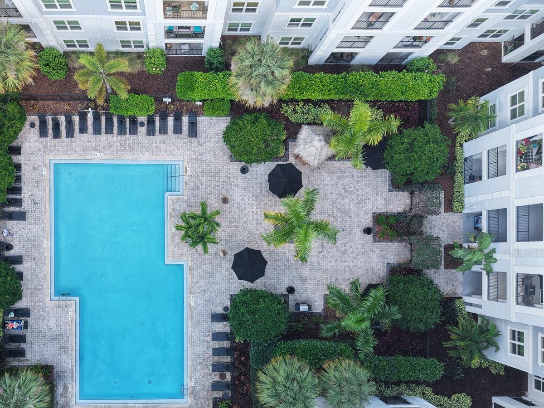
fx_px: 503
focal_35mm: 32
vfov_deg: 43.8
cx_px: 183
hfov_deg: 55.7
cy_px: 253
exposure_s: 1/320
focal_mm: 8.67
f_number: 1.8
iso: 190
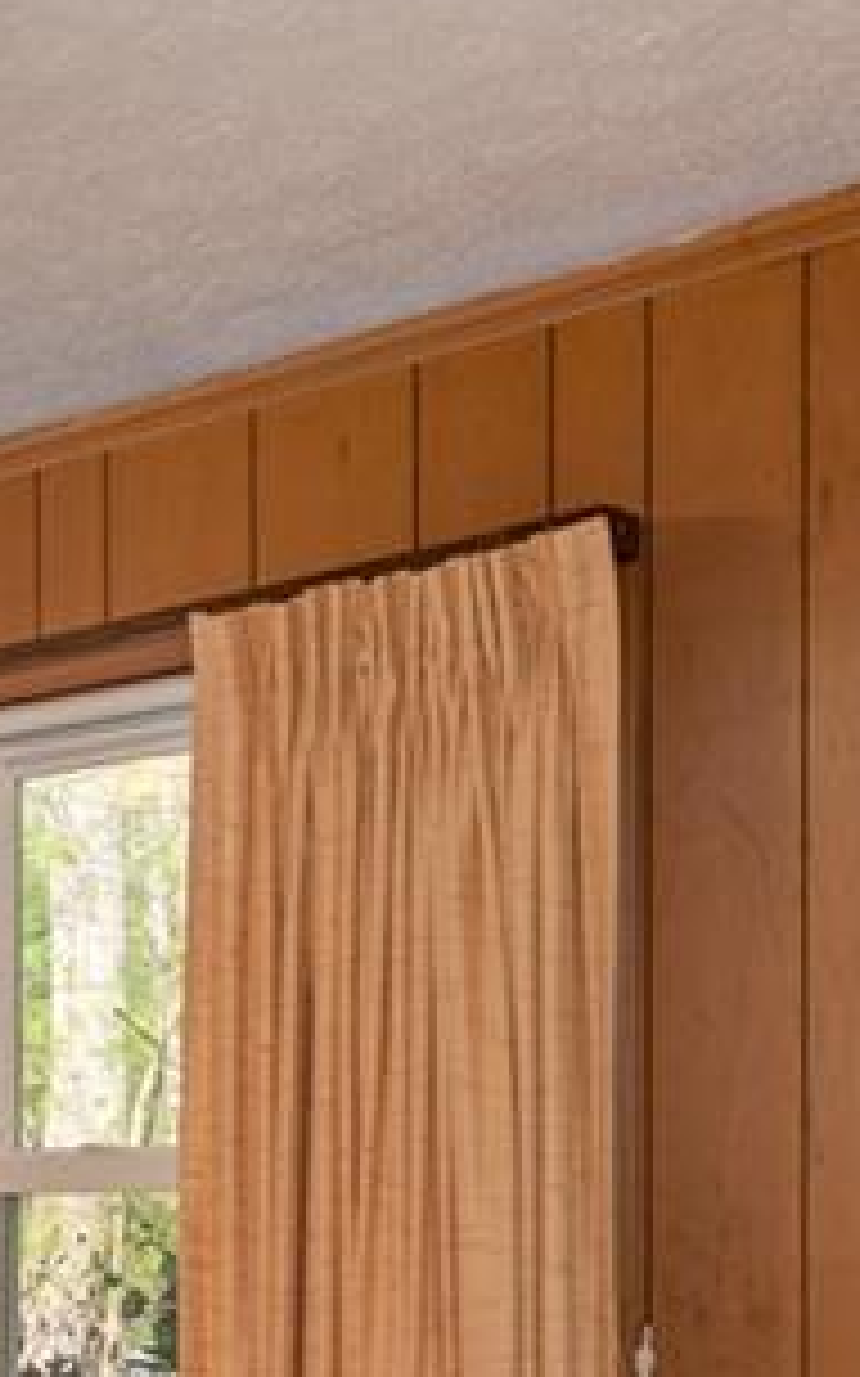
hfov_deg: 16.5
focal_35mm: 58
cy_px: 1352
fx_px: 2177
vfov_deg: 32.5
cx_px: -905
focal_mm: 17
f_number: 7.1
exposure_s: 1/20
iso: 320
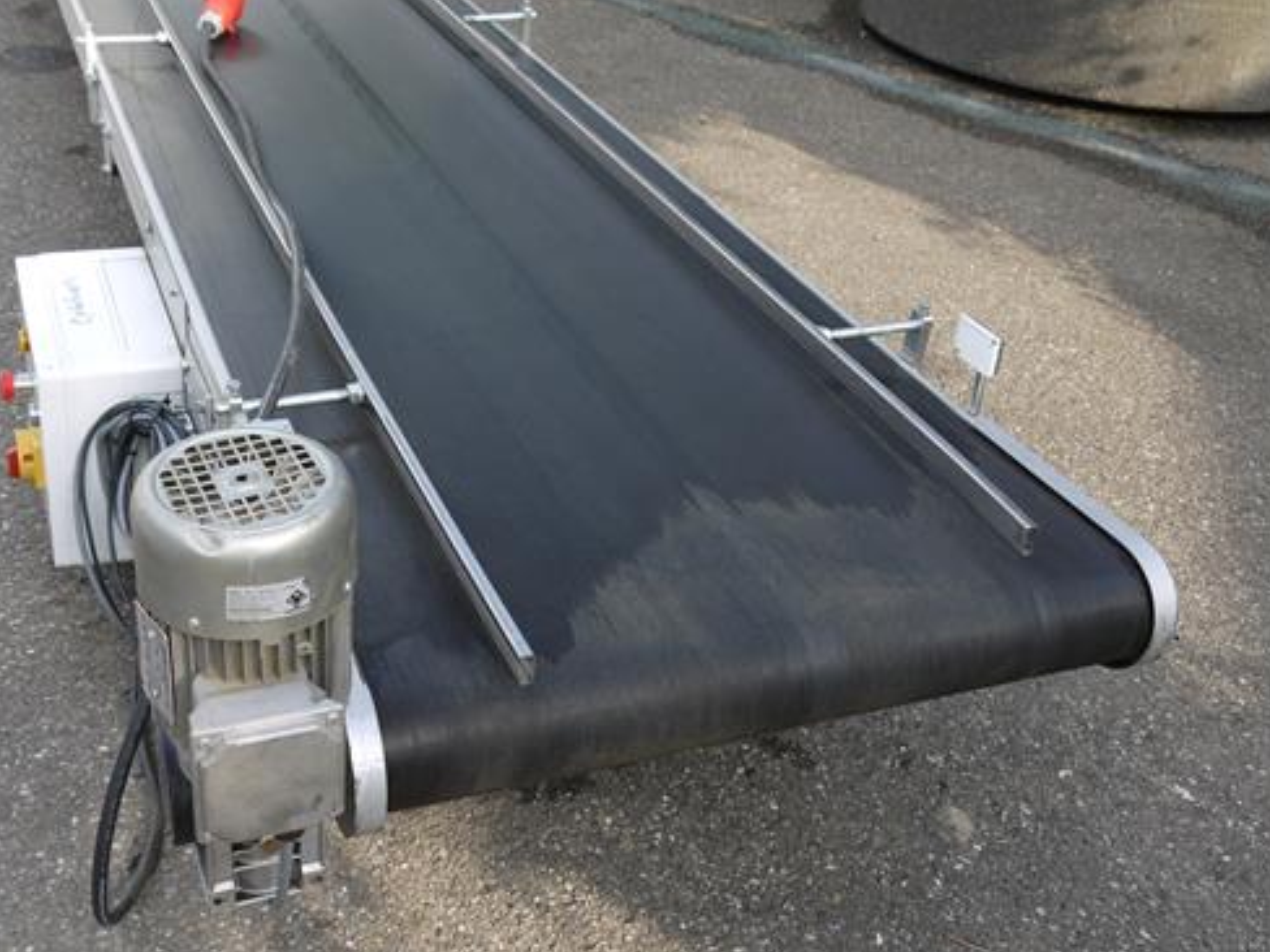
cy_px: 476
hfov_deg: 44.6
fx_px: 1541
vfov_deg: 34.3
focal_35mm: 42
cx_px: 513
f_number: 5
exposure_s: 1/200
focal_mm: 16
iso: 100
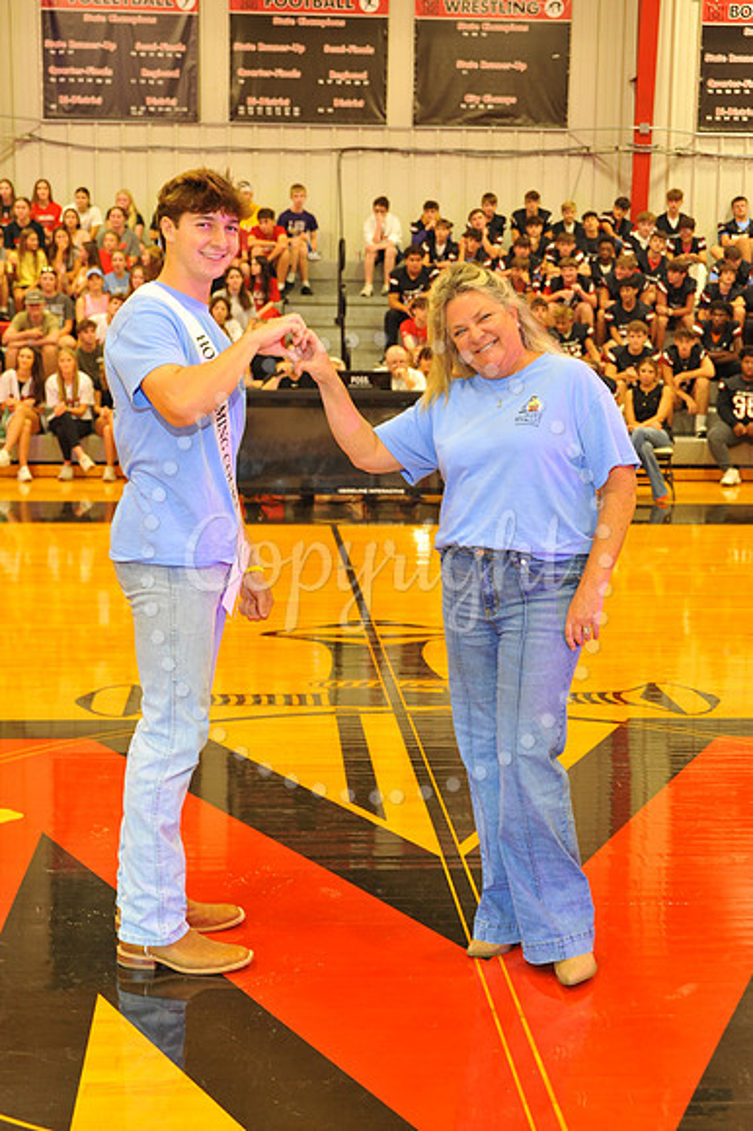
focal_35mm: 52
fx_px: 1633
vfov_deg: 38.2
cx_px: 376
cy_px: 566
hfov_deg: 26.0
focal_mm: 52
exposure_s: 1/50
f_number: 6.3
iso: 2000
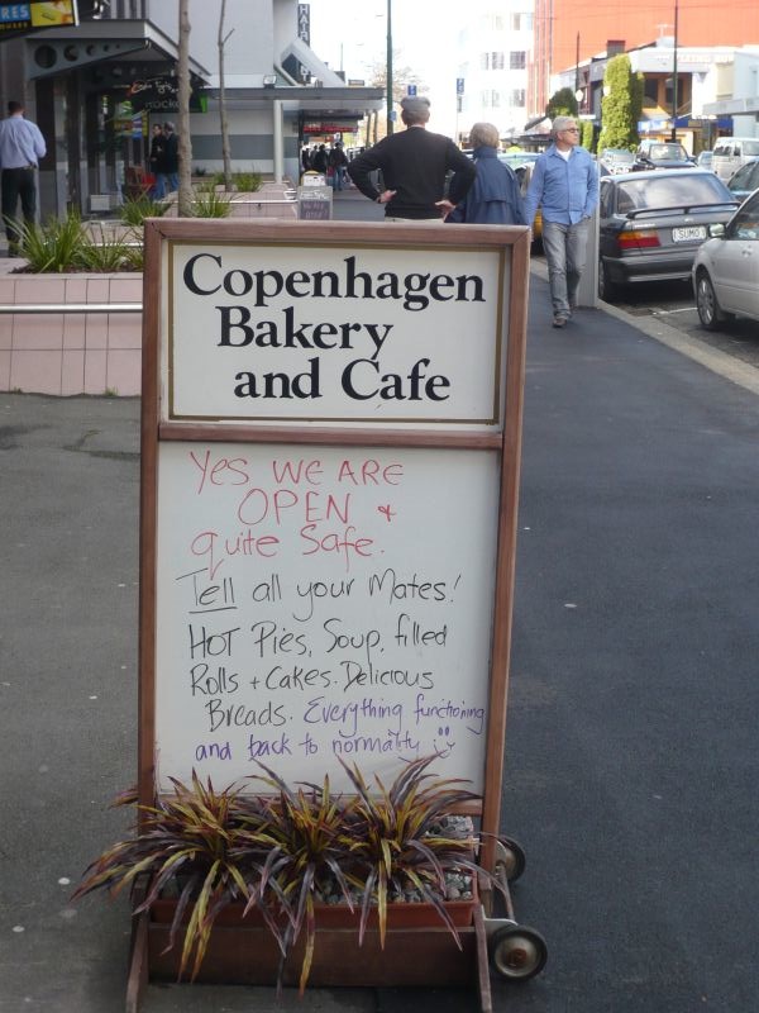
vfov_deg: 33.2
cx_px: 380
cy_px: 506
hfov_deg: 25.2
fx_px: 1696
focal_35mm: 58
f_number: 4.1
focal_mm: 9.5
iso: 100
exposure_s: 1/125
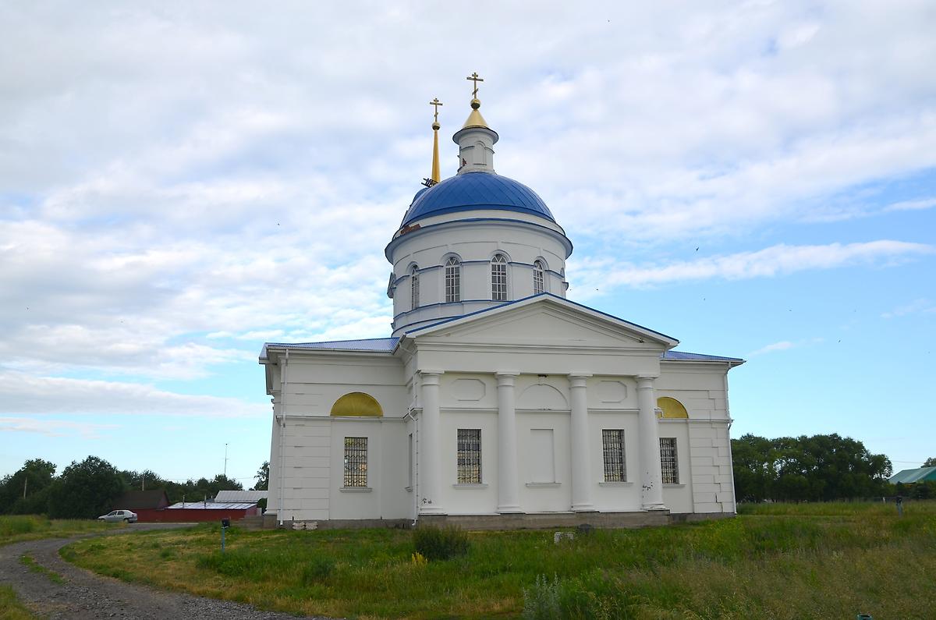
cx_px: 468
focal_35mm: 32
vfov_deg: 41.5
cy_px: 310
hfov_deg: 59.6
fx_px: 817
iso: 110
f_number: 8
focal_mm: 21
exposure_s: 1/250
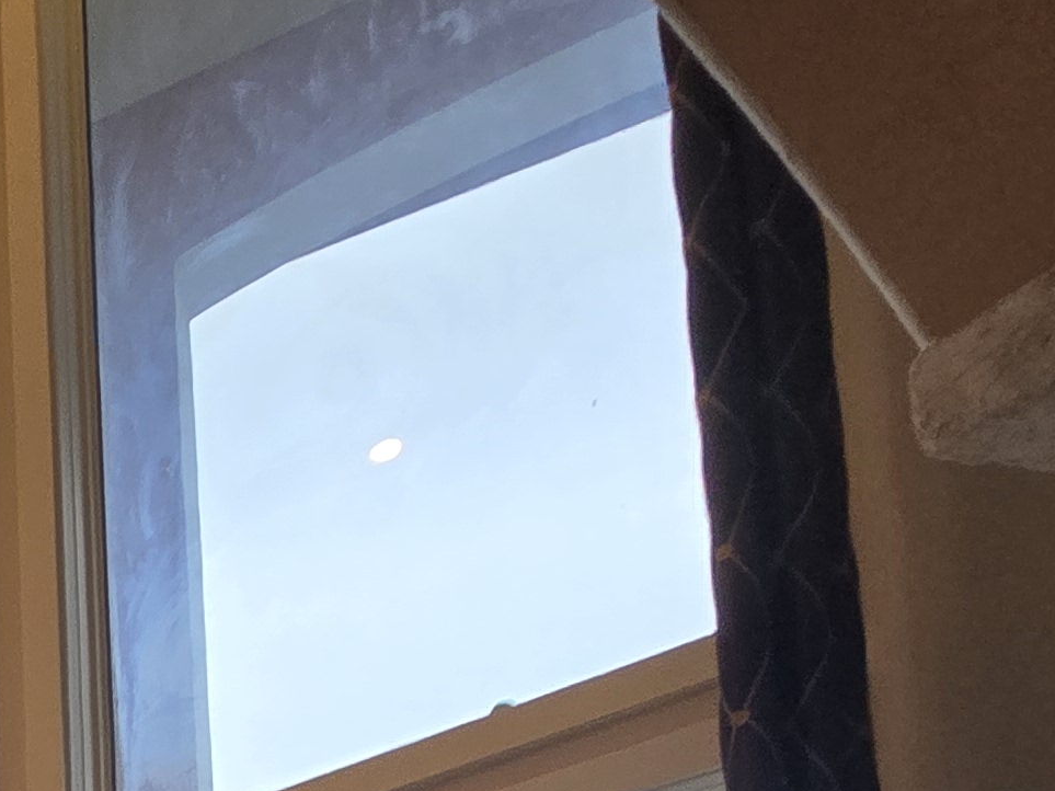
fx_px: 1646
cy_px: 1430
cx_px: -882
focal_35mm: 54
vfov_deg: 19.8
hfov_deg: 21.5
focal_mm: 2.2
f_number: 2.2
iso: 100
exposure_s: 1/120
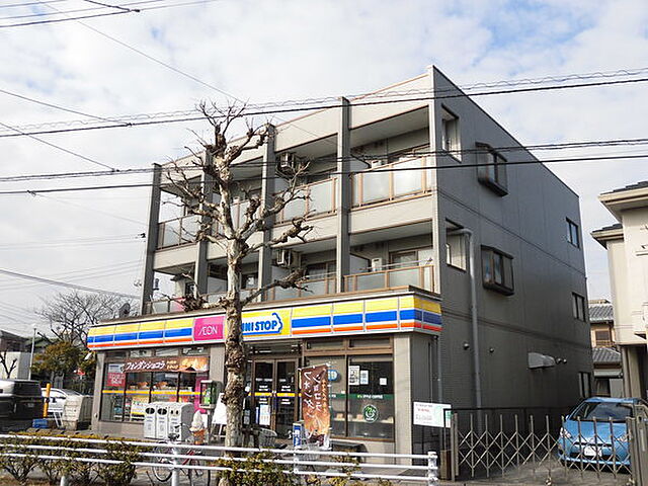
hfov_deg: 56.8
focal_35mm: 32
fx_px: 599
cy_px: 243
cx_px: 324
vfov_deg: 44.2
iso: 100
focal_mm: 5.81
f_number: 3.5
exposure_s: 1/800
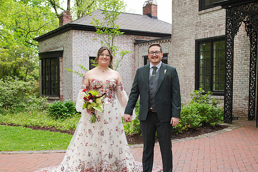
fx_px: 329
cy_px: 103
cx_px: 126
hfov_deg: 42.8
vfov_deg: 29.1
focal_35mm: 46
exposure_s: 1/320
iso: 140
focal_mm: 35
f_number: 3.2
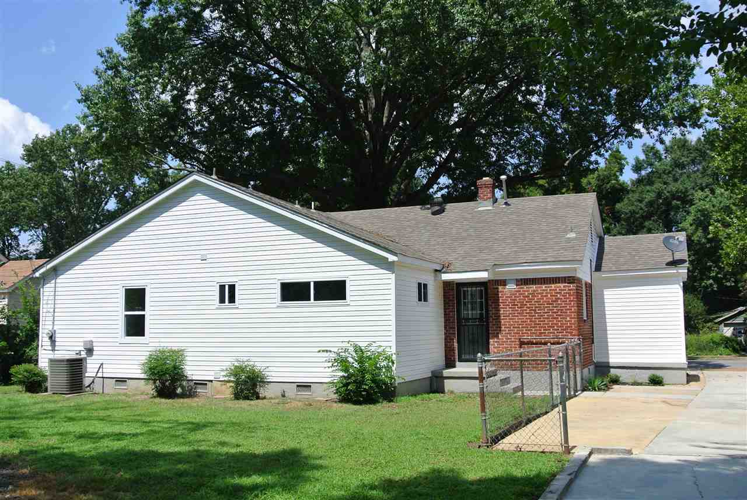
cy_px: 250
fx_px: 748
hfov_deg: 53.1
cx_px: 374
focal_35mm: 36
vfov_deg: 36.9
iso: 100
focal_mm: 13.6
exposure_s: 1/640
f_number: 4.5
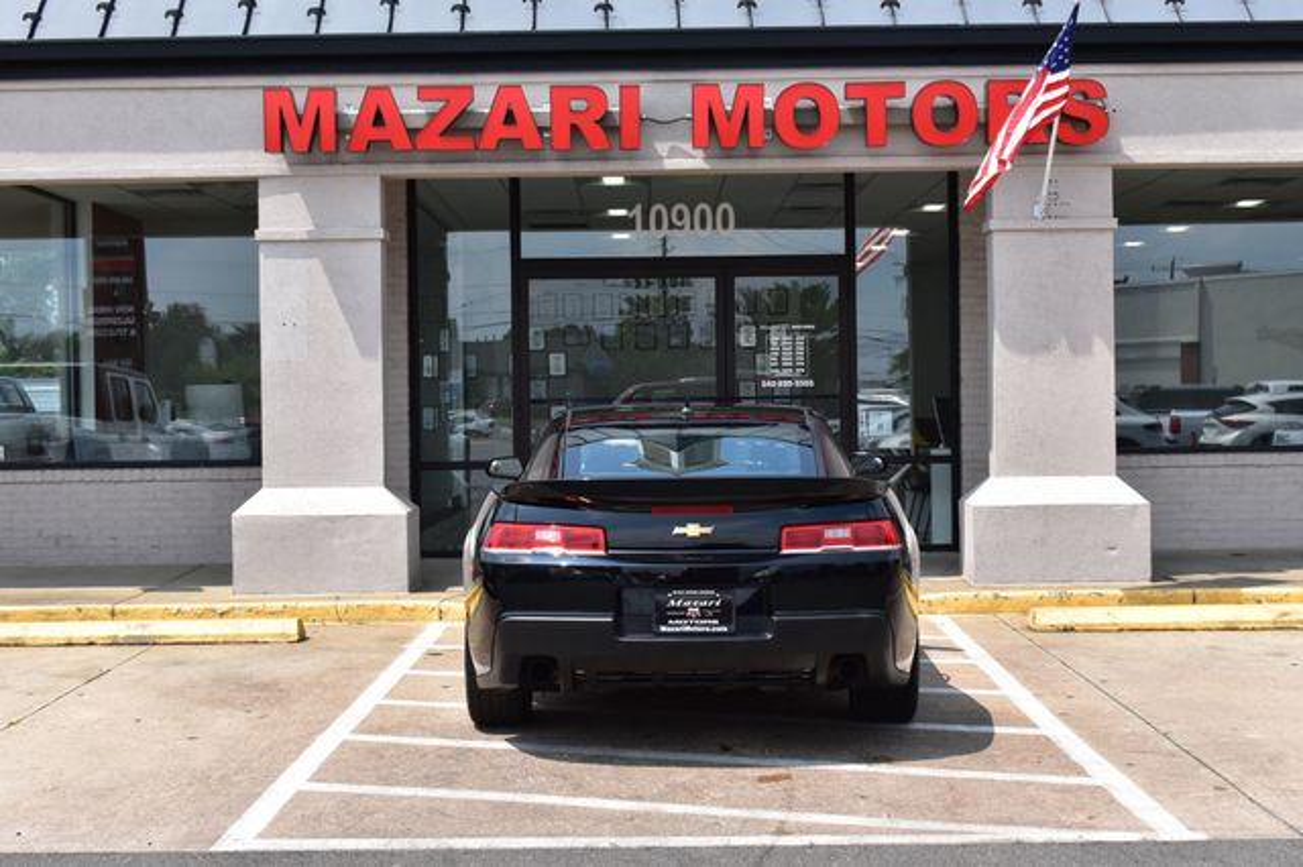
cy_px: 434
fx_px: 1845
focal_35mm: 51
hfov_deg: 38.9
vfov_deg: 26.5
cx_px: 652
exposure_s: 1/500
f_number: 11
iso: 400
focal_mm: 34
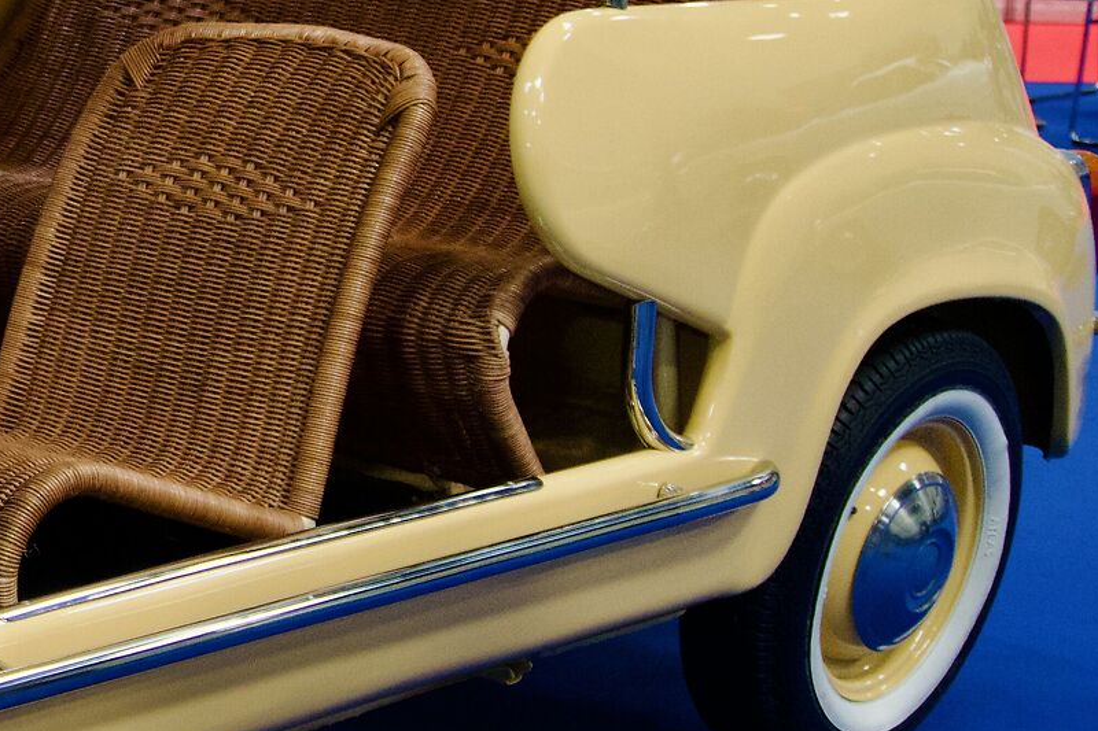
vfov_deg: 14.4
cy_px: 218
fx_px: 2881
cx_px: -346
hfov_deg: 19.8
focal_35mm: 94
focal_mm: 21
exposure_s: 1/160
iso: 1000
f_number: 4
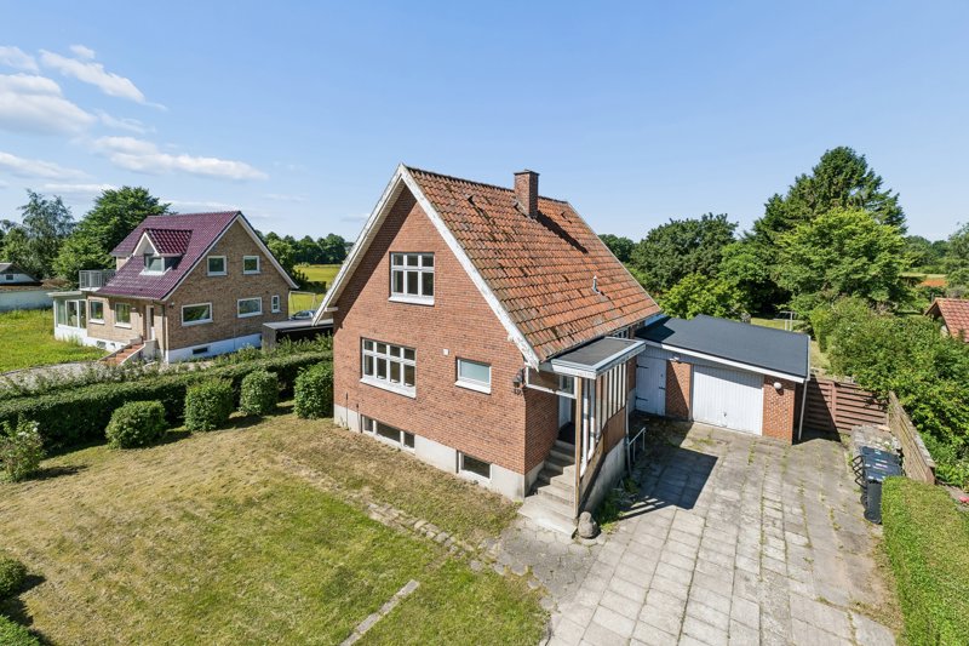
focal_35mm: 15
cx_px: 484
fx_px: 404
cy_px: 323
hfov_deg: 100.4
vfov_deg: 77.3
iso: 250
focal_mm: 10
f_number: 8
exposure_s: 1/800
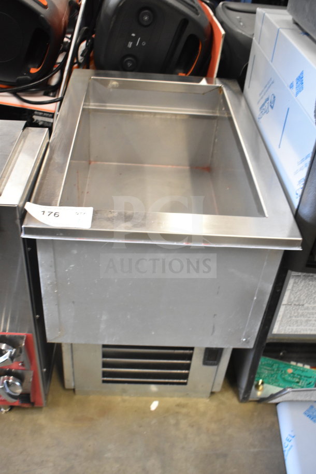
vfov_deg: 53.1
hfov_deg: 36.9
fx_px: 474
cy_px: 237
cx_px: 158
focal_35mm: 36
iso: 2200
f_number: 4
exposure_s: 1/40
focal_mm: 24
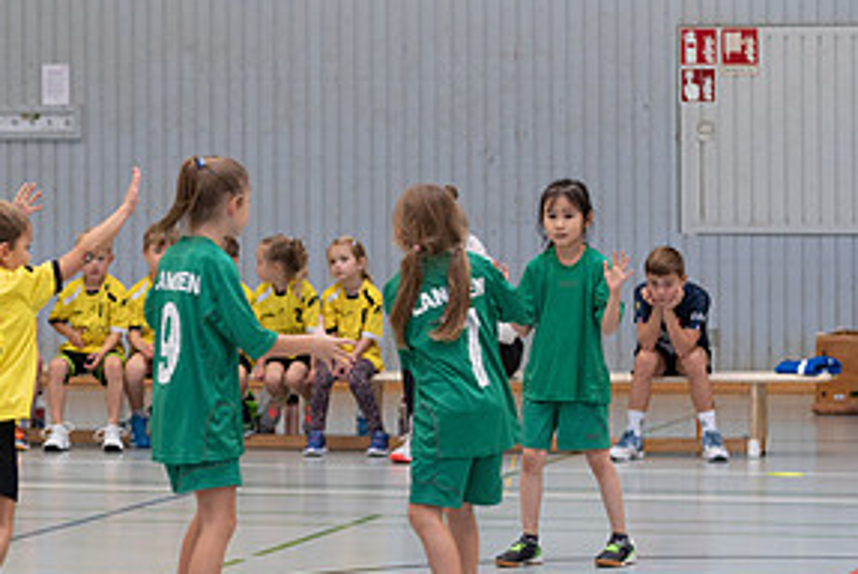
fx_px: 4724
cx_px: 63
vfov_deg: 7.0
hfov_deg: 10.3
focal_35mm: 198
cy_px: 256
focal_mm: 98
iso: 1000
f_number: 2.8
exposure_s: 1/320
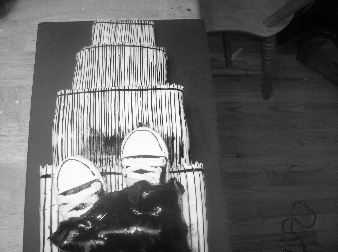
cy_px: 126
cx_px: 169
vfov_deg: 39.5
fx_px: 351
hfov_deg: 51.4
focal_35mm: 36
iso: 148
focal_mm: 6
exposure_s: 1/64
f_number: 2.8
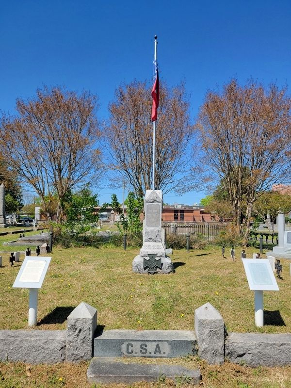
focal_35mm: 26
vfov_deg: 67.3
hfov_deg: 53.1
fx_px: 291
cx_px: 146
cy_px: 194
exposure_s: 1/2021
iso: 40
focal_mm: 5.4
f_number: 1.8
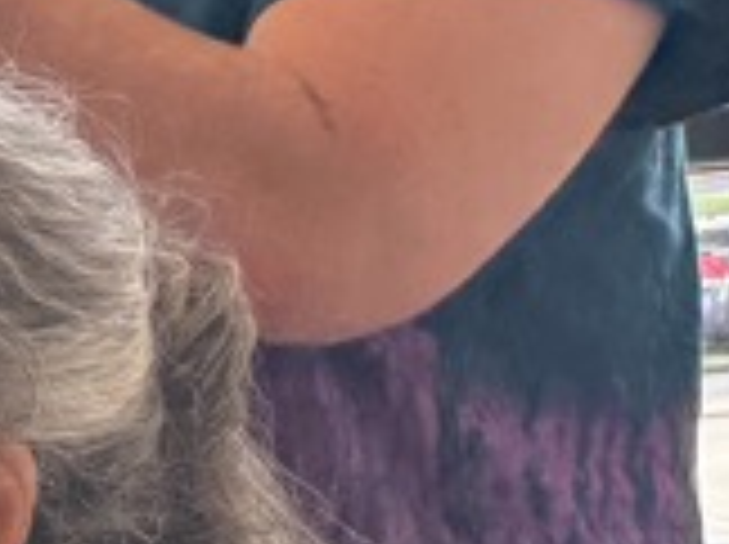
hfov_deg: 8.1
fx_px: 3743
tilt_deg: -1.2
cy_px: 535
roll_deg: +3.8
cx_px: -1944
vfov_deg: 8.3
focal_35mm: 178
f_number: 1.78
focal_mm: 6.76
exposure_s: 1/243
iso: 100
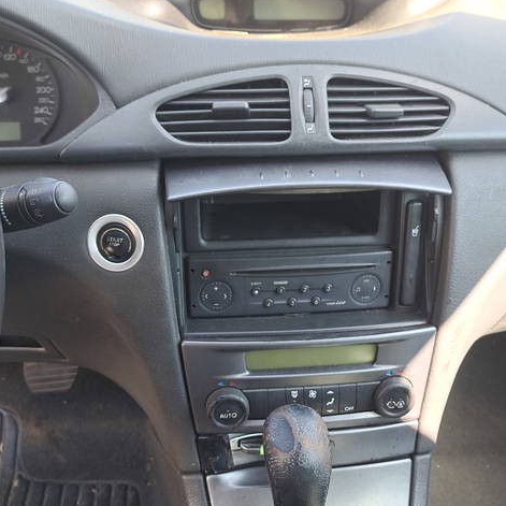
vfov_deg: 46.0
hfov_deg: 46.0
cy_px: 259
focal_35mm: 36
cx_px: 276
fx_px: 595
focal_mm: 5.23
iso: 50
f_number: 1.8
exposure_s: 1/50
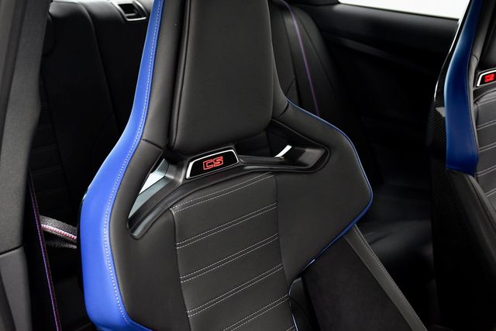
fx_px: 703
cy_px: 166
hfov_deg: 38.9
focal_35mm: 51
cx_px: 248
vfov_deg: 26.5
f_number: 5.6
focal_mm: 34
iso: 2500
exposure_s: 1/100
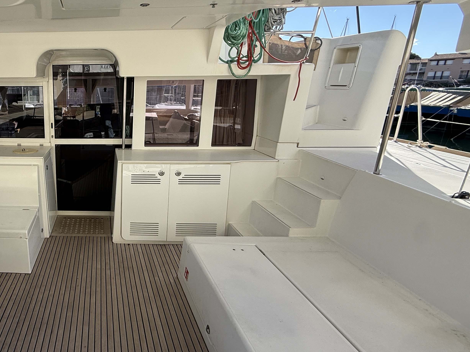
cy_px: 164
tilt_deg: -13.4
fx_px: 312
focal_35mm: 23
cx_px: 86
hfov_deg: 66.3
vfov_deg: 58.8
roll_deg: +0.2
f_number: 2.2
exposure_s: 1/709
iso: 50
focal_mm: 2.22
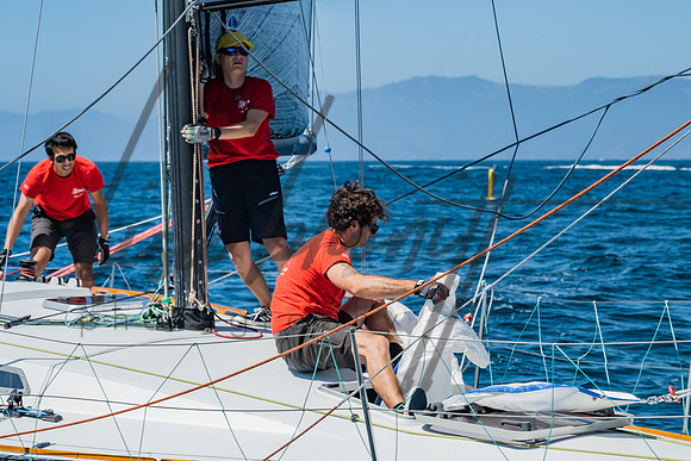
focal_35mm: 99
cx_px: 421
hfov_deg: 20.6
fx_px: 1901
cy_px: 268
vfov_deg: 13.8
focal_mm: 74
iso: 160
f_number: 6.3
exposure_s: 1/400
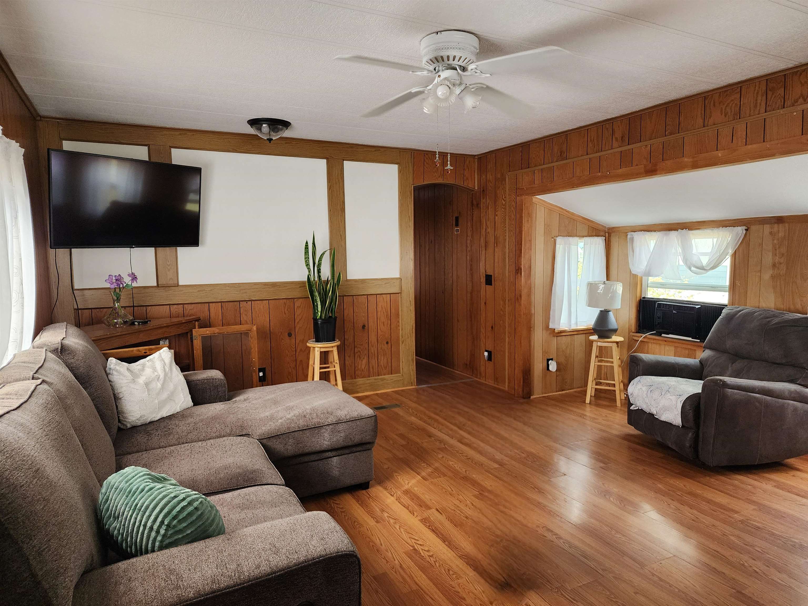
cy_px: 303
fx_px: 537
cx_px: 404
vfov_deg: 58.9
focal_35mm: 23
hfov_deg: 73.9
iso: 250
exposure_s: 1/120
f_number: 1.8
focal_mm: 6.4
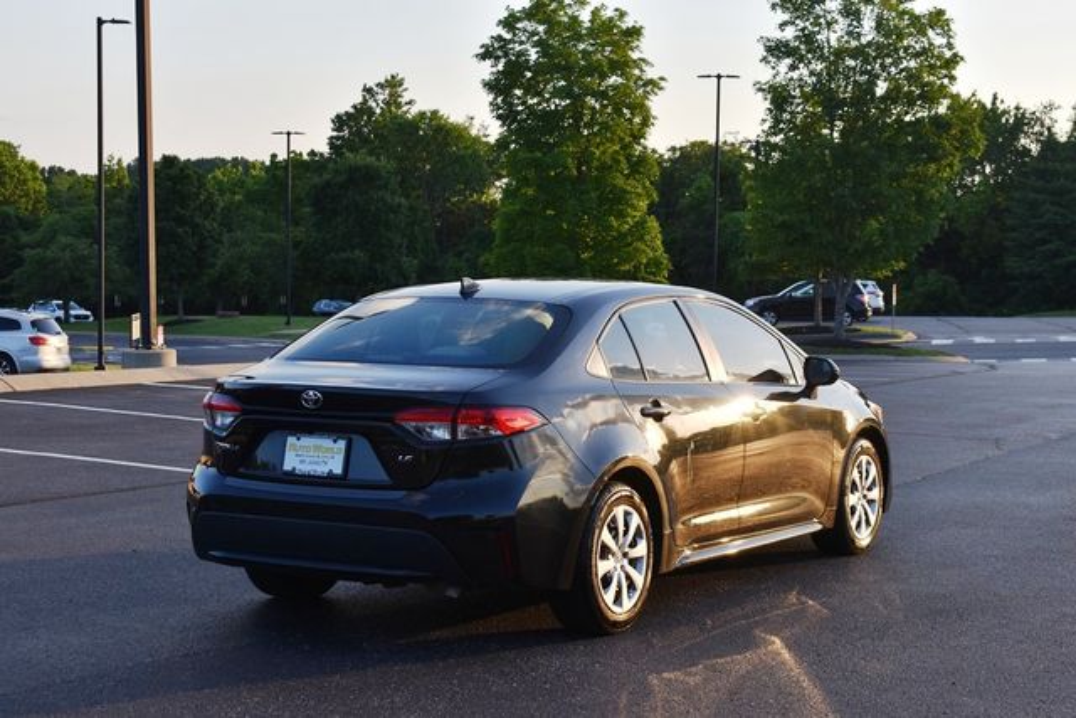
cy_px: 359
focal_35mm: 68
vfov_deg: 20.2
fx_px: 2018
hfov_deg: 29.9
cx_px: 538
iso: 200
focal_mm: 45
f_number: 7.1
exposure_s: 1/250
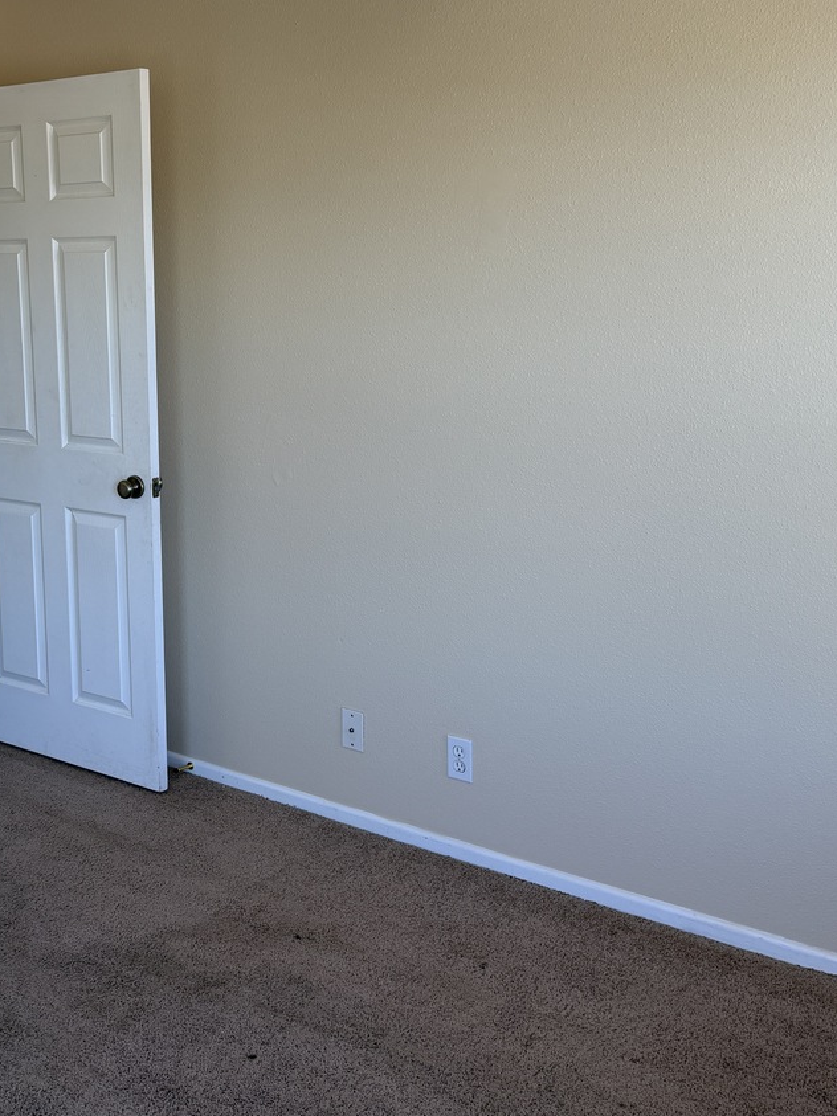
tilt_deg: -9.9
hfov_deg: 33.9
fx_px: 1322
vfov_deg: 45.7
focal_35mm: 41
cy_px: 498
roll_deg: +2.1
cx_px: 150
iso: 80
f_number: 1.78
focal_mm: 6.76
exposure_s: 1/120
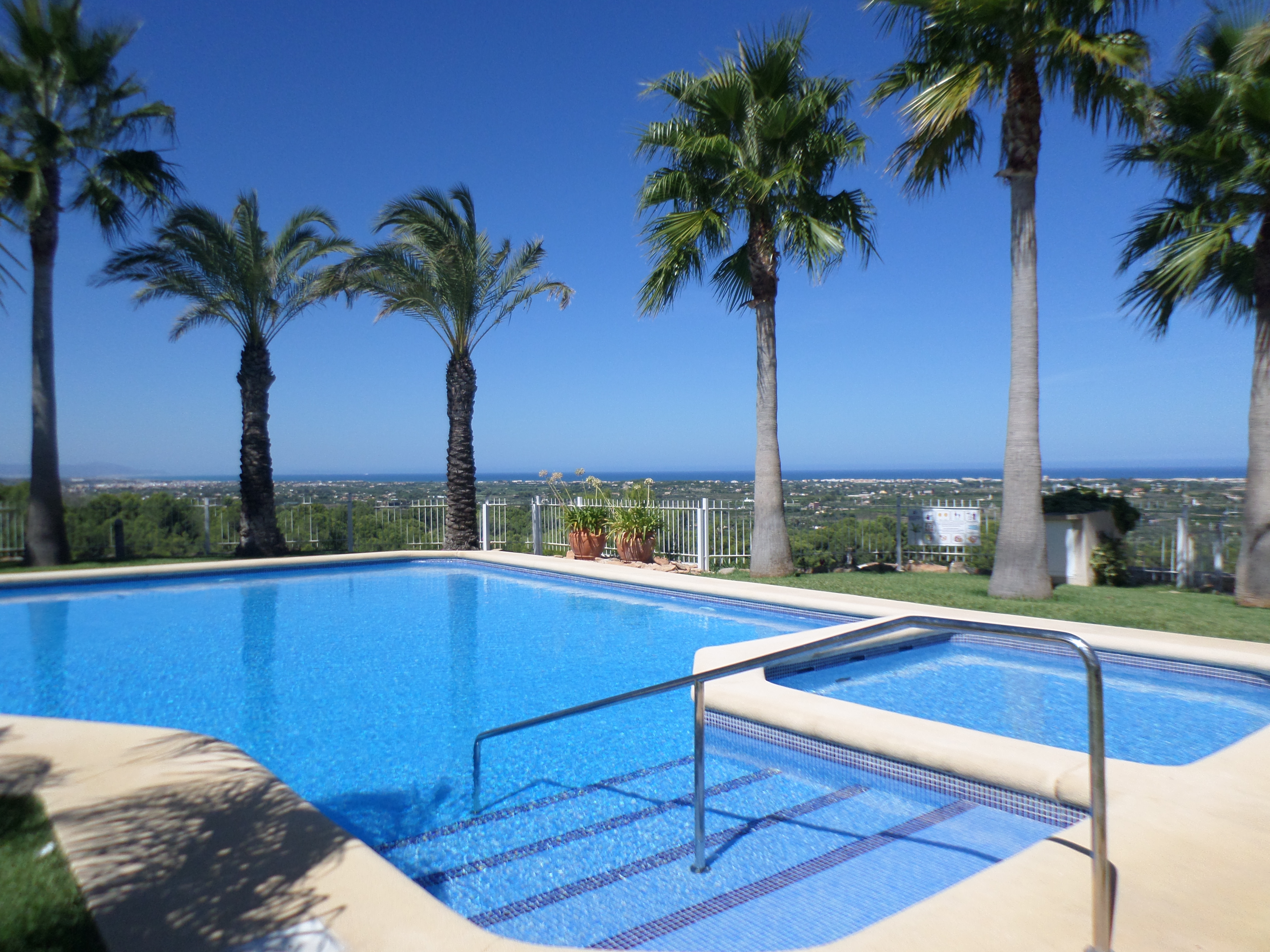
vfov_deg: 54.9
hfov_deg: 69.4
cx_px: 635
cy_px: 476
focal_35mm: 25
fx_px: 917
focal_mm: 4.5
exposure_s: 1/180
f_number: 9.2
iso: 80
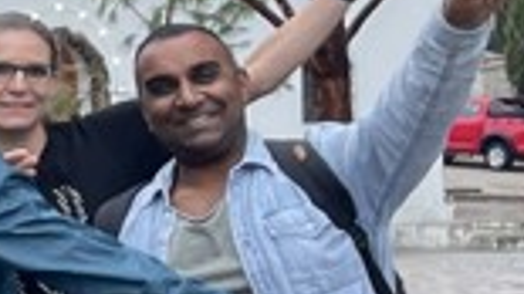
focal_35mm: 187
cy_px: 162
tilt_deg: -0.7
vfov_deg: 6.5
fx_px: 2597
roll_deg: +1.9
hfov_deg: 9.7
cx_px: -862
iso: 32
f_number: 1.6
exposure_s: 1/341
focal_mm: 4.2
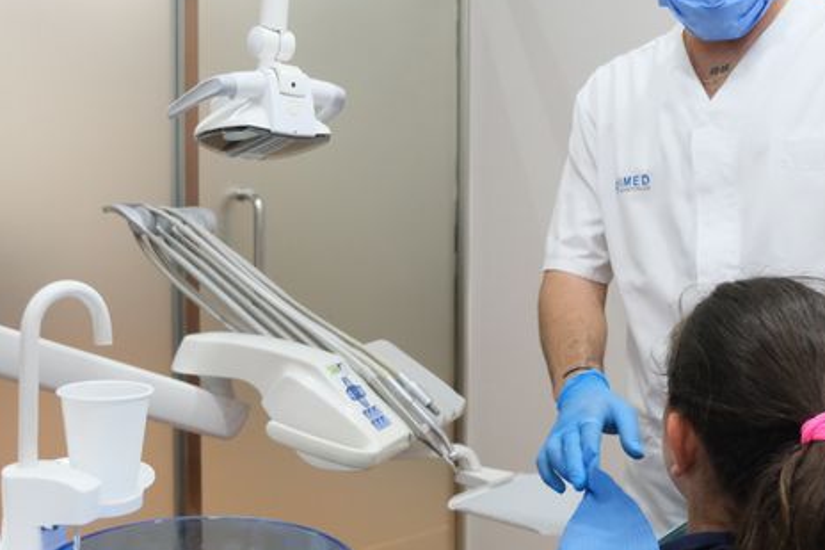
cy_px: 284
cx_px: 453
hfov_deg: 39.6
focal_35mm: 50
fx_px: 1145
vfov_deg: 27.0
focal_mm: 19.6
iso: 4000
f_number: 2.8
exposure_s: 1/400
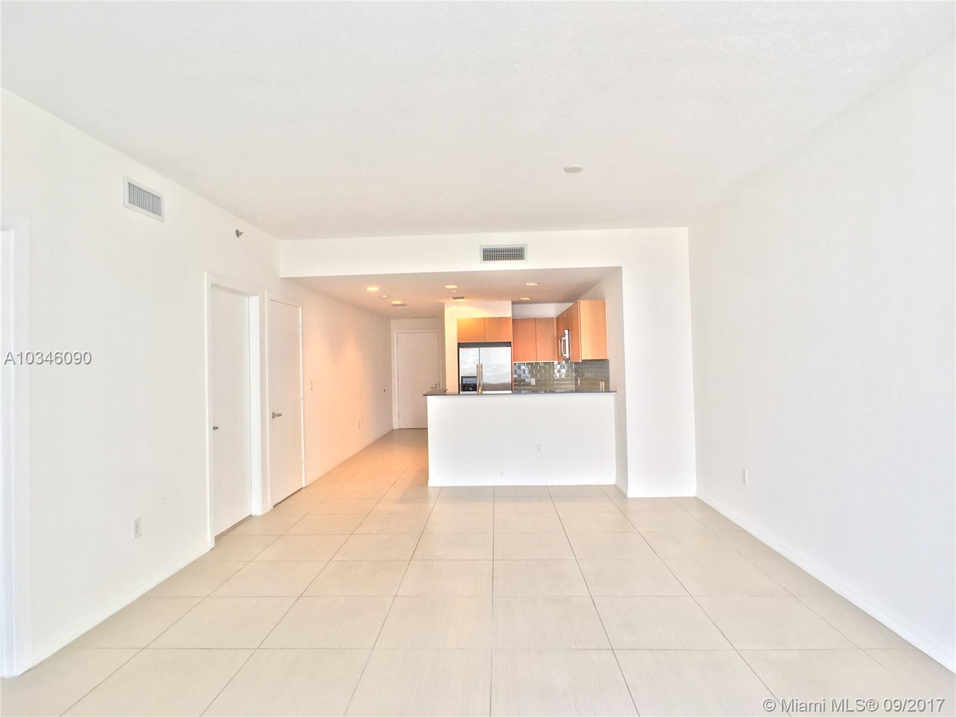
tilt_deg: +1.2
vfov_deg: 48.2
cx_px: 478
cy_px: 358
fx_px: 801
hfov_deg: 61.7
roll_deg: +0.9
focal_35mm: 29
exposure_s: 1/40
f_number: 2.2
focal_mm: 4.15
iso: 25
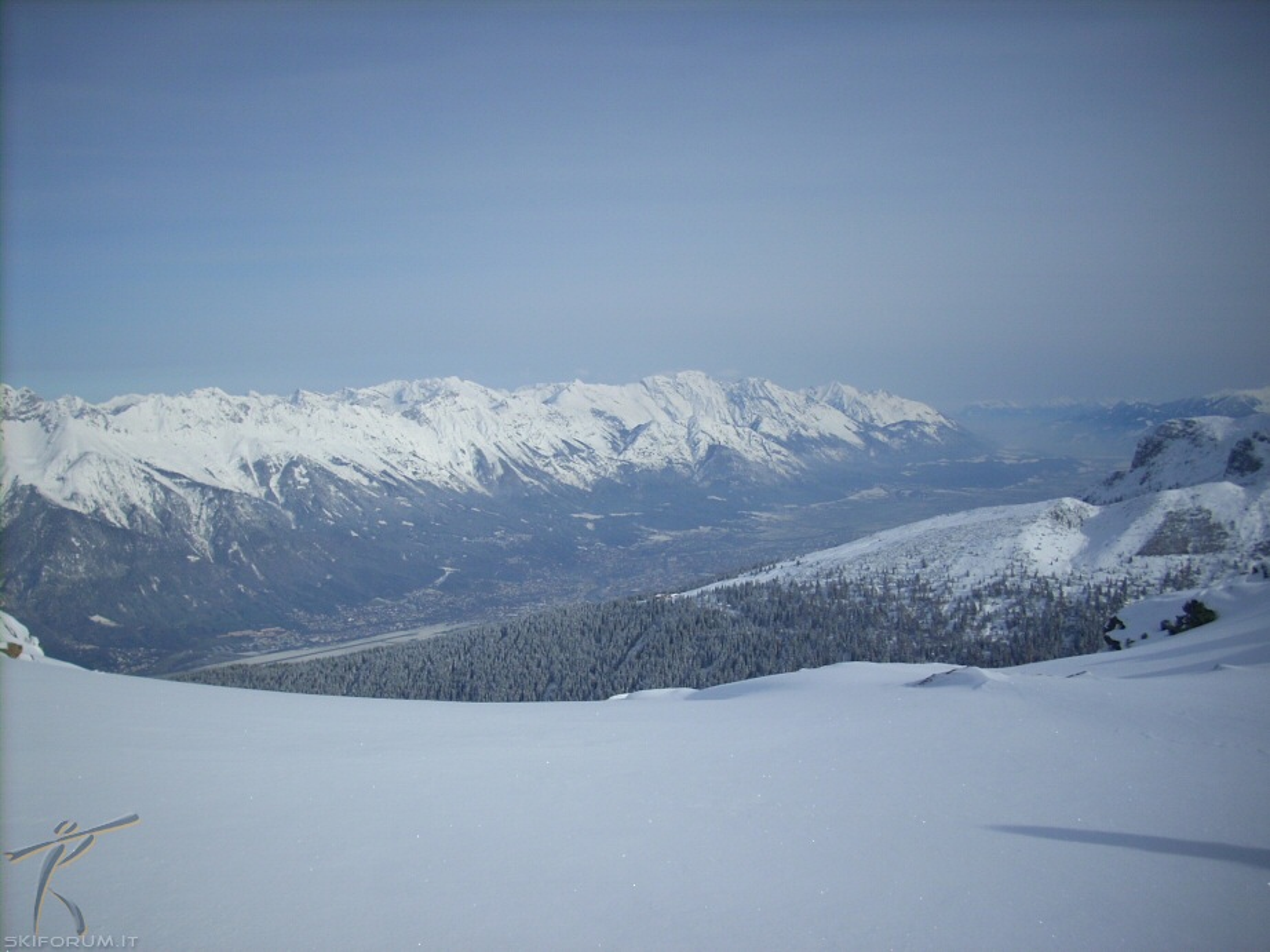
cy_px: 476
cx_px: 635
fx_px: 1357
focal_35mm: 37
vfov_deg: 38.6
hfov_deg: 50.2
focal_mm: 6.2
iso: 64
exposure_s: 1/594
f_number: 5.6
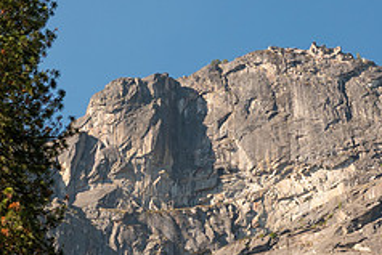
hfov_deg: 18.2
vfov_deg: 12.2
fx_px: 1189
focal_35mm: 112
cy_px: 186
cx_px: 183
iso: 100
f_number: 3.5
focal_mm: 13.7
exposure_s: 1/500
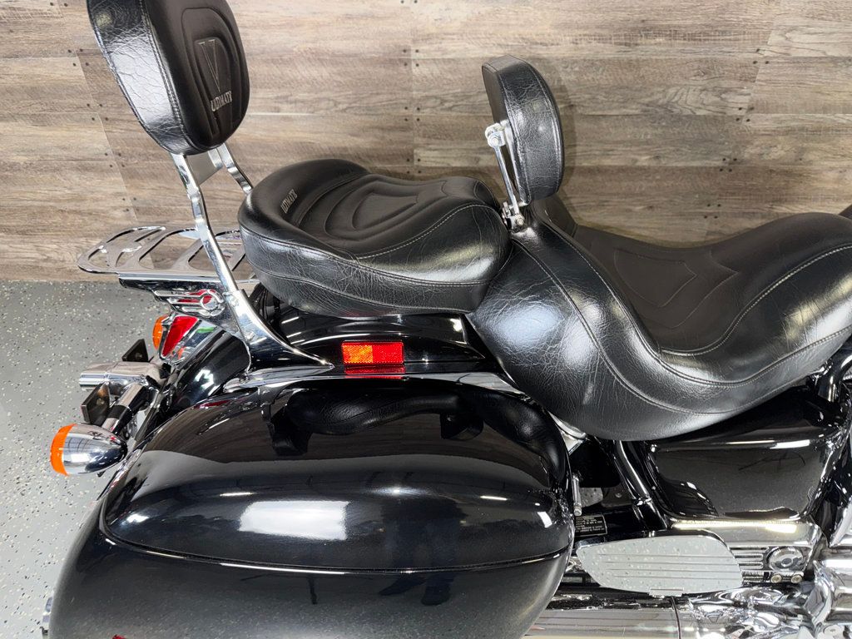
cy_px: 320
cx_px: 426
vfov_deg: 56.8
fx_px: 591
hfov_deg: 71.6
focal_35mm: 24
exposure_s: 1/15
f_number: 1.78
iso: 64
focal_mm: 6.76
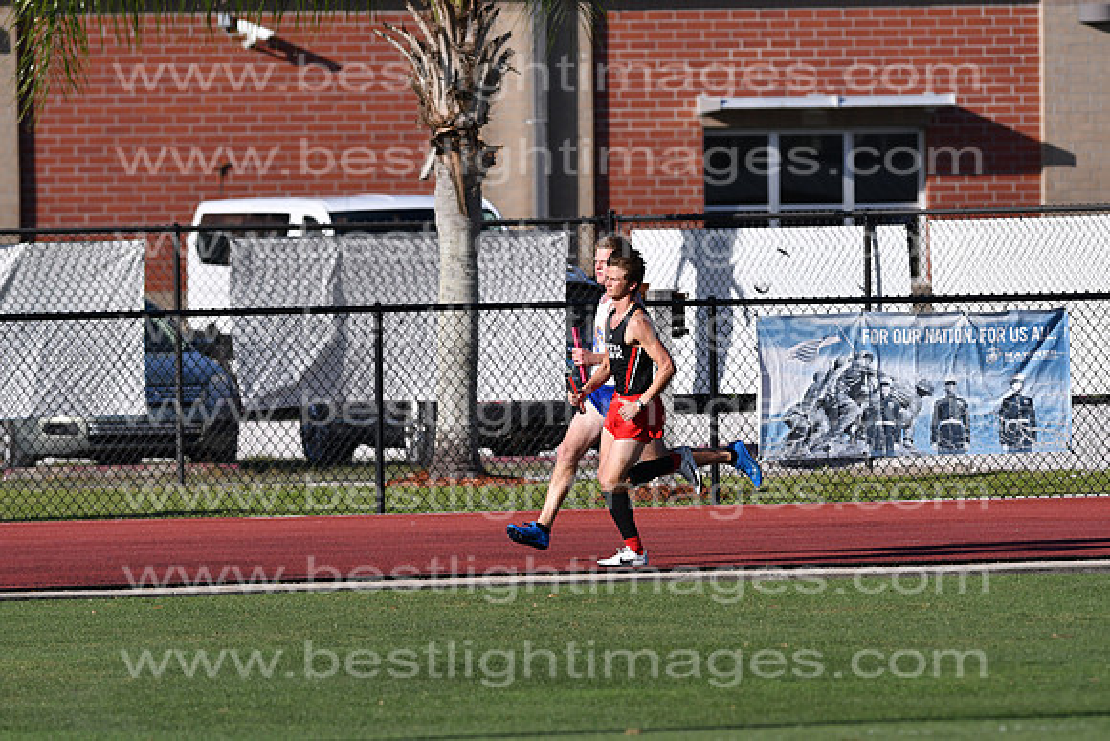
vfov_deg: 3.1
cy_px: 370
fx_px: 13878
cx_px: 555
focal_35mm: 450
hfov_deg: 4.6
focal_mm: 300
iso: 320
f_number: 5.6
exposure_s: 1/3200
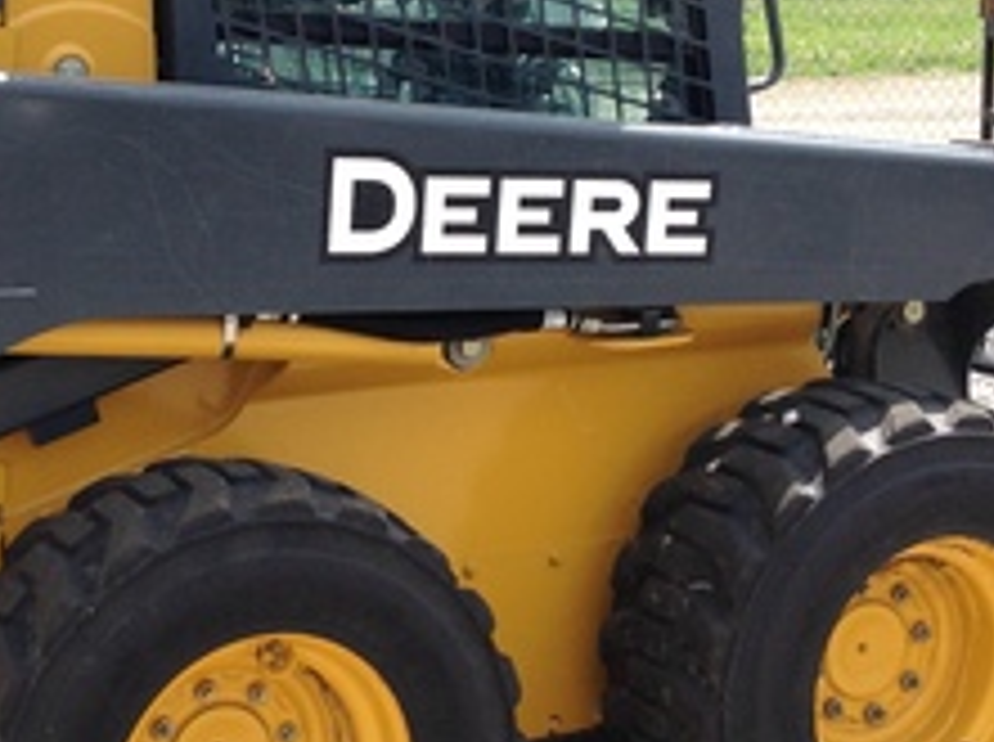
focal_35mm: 86
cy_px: 297
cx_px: 211
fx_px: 2465
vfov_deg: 17.1
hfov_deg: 22.5
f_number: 2.4
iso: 50
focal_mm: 4.28
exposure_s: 1/1209
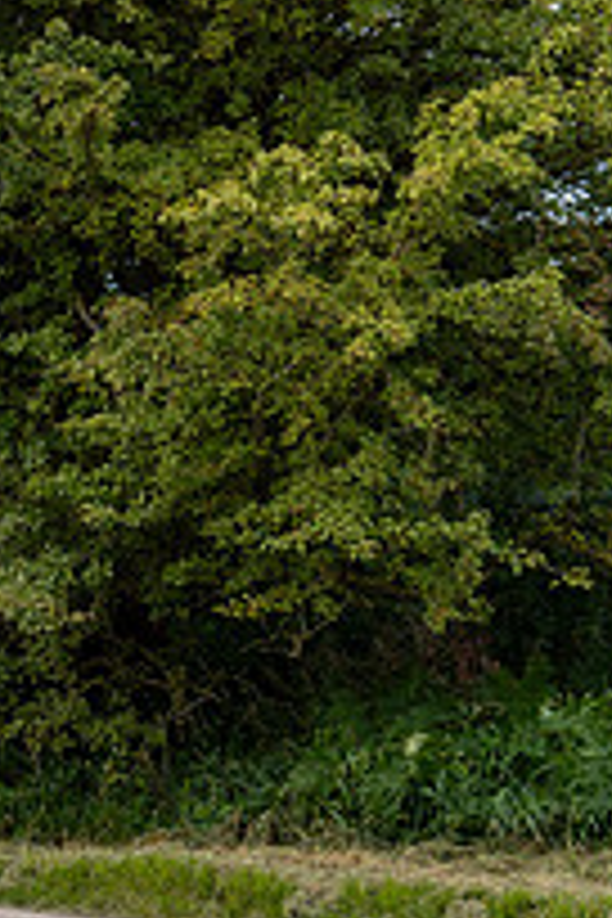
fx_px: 5074
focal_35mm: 199
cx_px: -644
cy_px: 578
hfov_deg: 6.7
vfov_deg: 10.3
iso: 125
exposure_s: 1/800
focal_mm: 70
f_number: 3.5
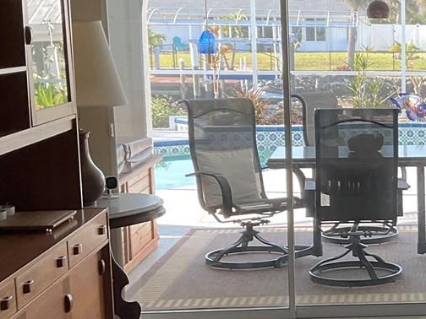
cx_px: 527
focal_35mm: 92
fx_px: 1132
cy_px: 198
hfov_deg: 19.9
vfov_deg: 16.0
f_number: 1.8
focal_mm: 3
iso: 32
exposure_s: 1/120
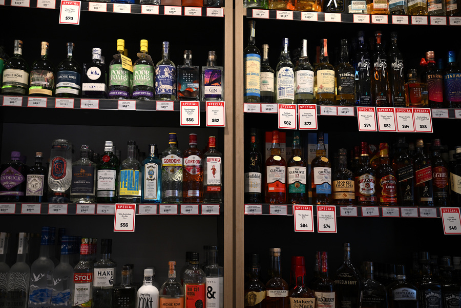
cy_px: 154
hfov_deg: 48.5
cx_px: 230
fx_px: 512
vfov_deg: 33.4
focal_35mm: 40
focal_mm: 40
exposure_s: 1/160
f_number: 2.8
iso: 800
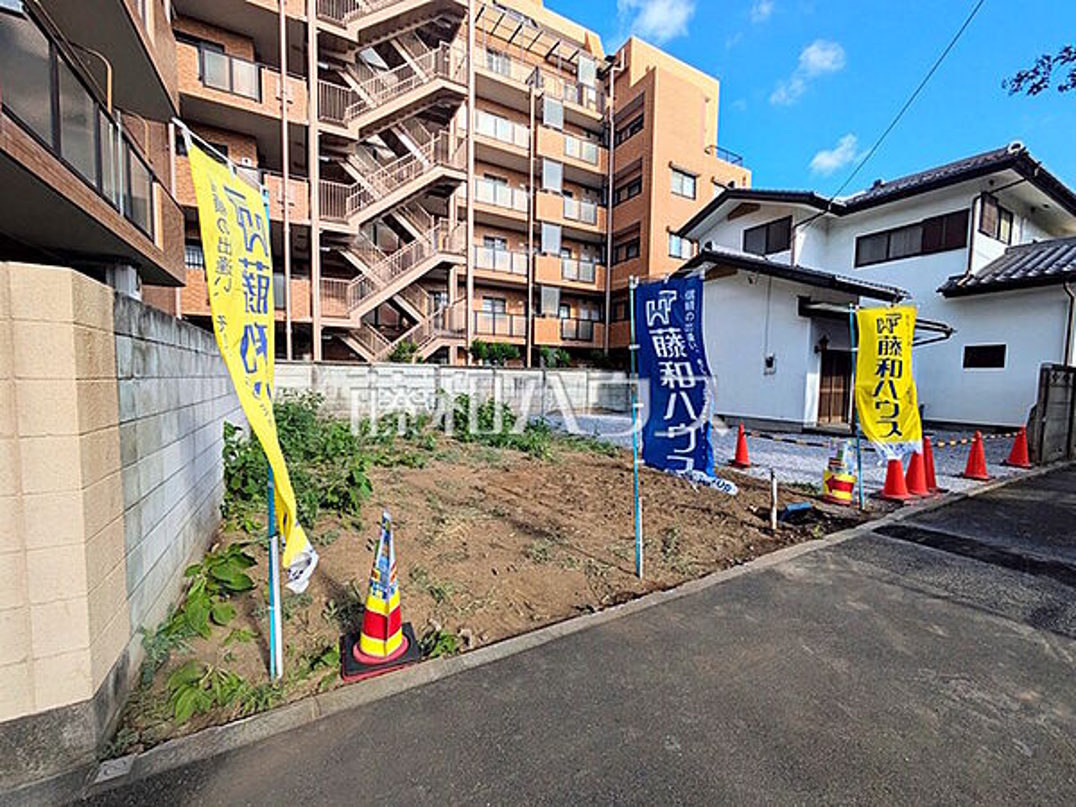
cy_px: 404
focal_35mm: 14
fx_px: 435
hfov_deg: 102.1
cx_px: 538
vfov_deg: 85.7
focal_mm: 1.83
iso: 42
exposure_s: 1/646
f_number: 2.2
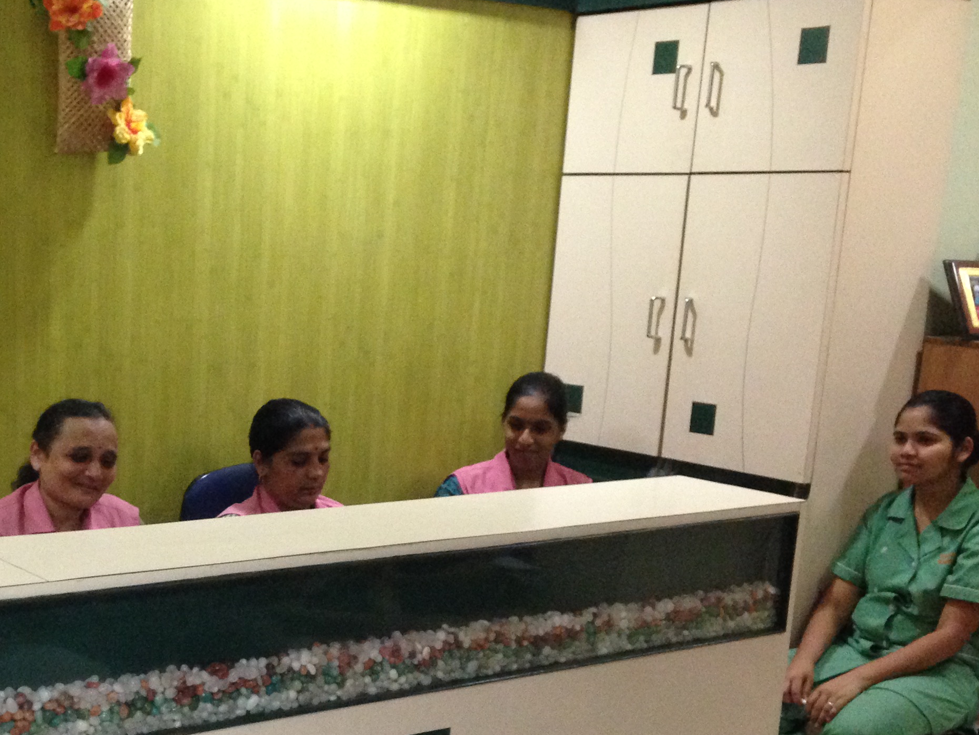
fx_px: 1640
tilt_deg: -13.6
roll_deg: -1.0
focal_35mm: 58
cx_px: 261
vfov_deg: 24.8
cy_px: 589
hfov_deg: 32.7
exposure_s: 1/20
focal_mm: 4.12
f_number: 2.4
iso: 400
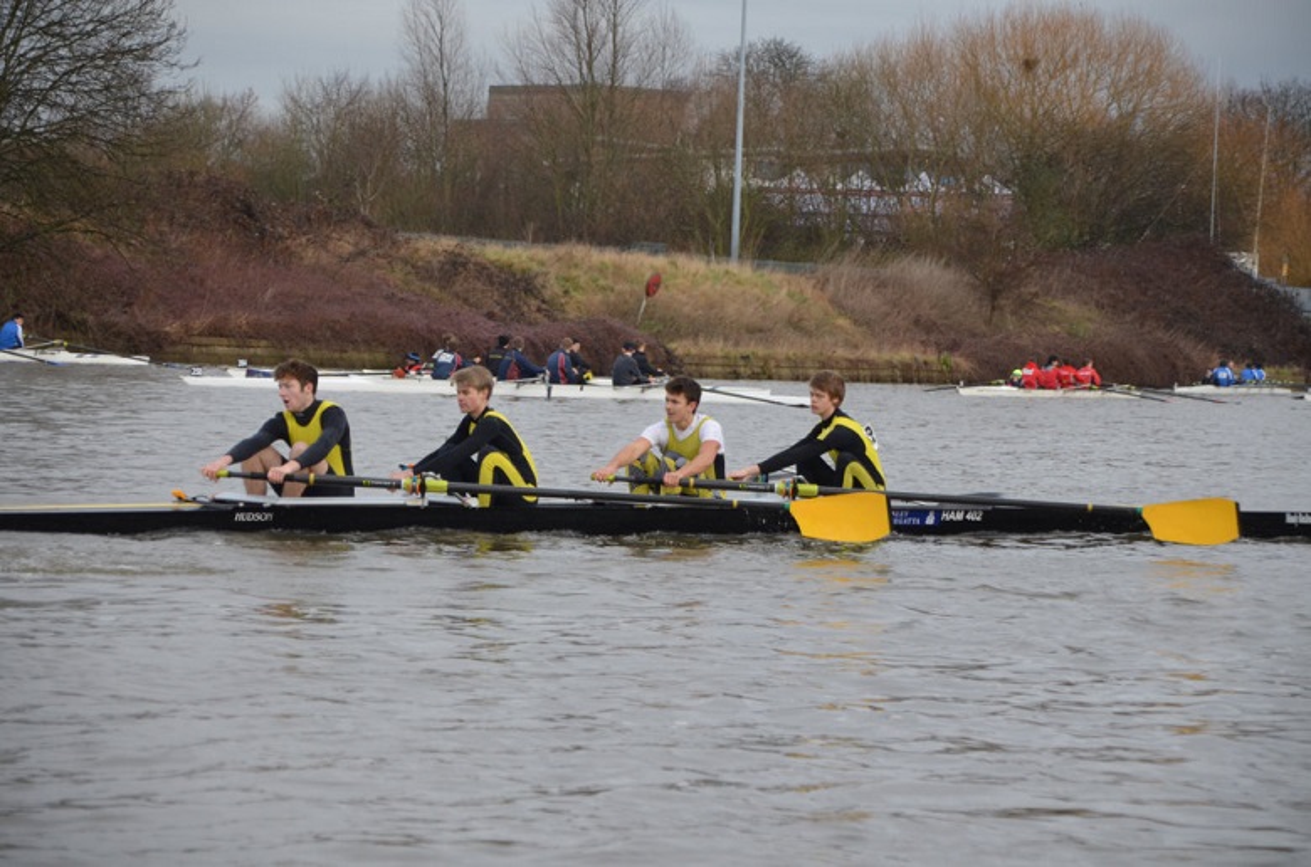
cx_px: 656
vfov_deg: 9.9
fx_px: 5013
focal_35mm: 138
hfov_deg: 14.9
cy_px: 434
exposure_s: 1/1000
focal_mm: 92
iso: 560
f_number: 5.6
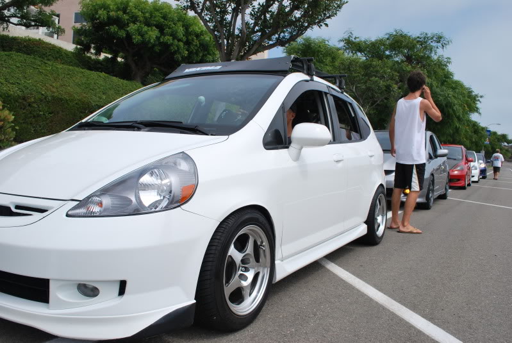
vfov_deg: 43.7
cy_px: 172
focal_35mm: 30
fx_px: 427
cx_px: 256
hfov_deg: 61.9
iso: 100
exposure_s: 1/320
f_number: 9
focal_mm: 20
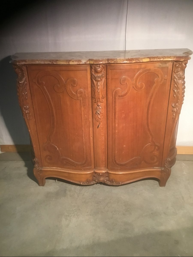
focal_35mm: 31
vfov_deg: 58.4
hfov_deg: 45.4
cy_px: 128
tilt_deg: -24.7
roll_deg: +0.7
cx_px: 96
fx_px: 230
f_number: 2.4
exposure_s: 1/33
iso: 200
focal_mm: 3.3
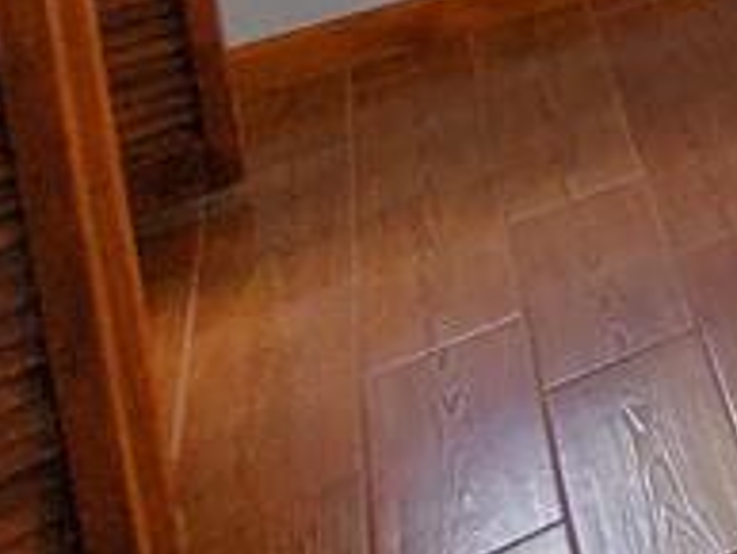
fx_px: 1470
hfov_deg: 14.4
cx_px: 1848
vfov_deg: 15.9
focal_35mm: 69
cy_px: -600
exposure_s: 1/59
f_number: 2.2
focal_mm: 1.8
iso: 160
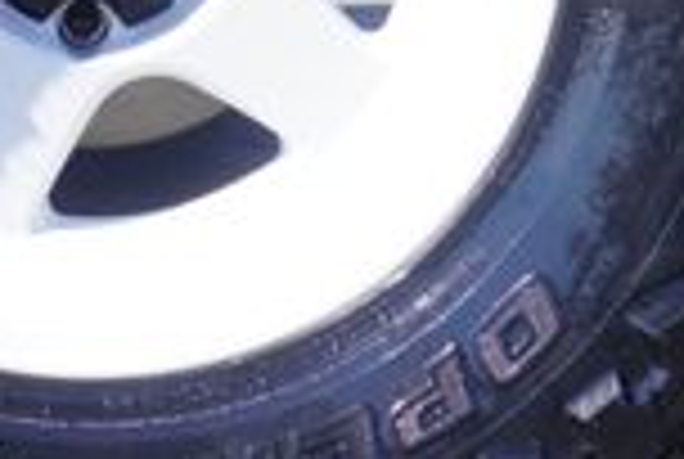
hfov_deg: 19.8
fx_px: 1923
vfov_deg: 13.1
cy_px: -144
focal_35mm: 101
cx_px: 68
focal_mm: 16
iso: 100
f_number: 8
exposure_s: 1/125
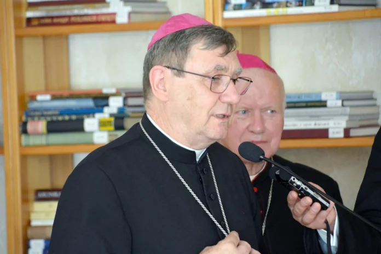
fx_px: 2460
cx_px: 190
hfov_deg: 8.9
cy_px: 127
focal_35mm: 232
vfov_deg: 5.9
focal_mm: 155
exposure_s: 1/60
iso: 3200
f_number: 6
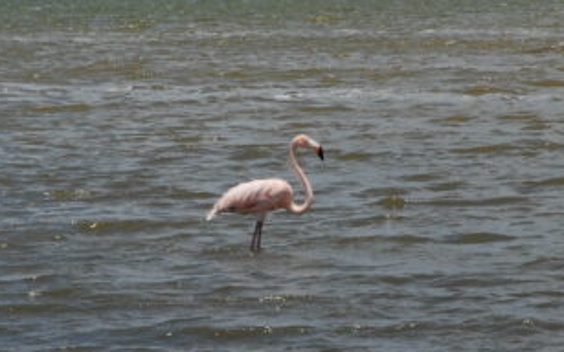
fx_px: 5488
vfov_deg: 3.7
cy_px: 157
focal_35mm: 357
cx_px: 257
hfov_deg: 5.9
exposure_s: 1/320
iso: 100
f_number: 9
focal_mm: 70
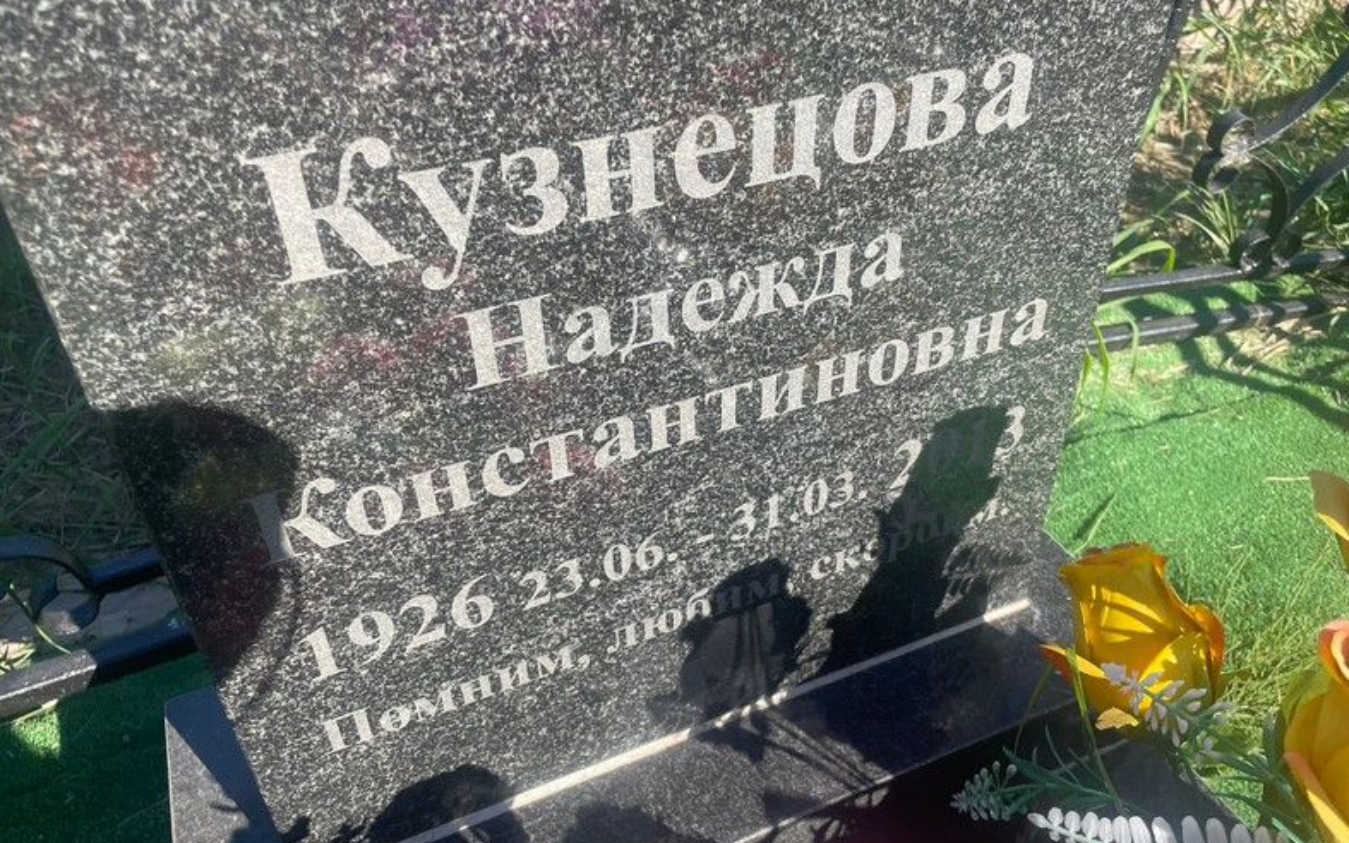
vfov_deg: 44.5
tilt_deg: -35.4
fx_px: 1029
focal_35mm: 28
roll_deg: +0.7
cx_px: 670
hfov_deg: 66.5
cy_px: 423
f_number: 1.6
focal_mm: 4.2
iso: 32
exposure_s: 1/1221
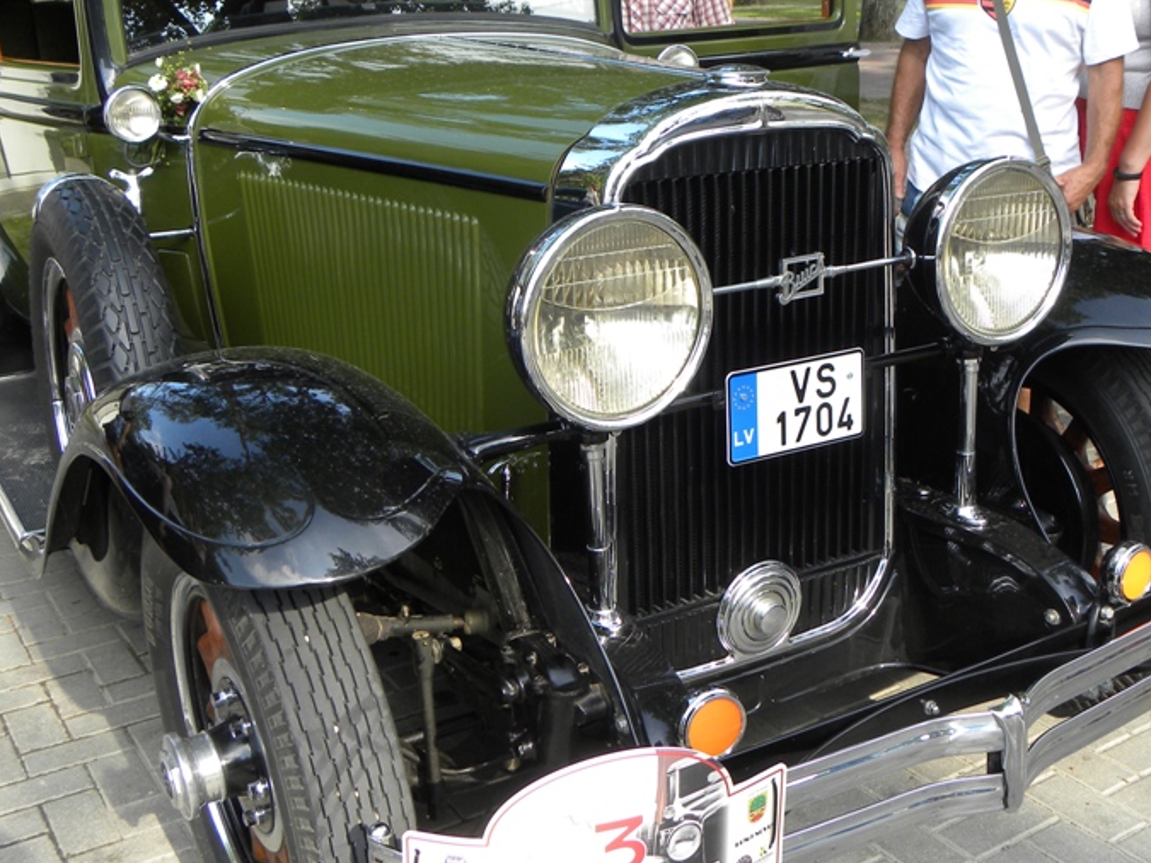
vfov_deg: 32.8
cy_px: 367
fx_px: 1463
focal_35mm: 44
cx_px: 643
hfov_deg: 42.9
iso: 64
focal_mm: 5.2
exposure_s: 1/112
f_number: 3.5
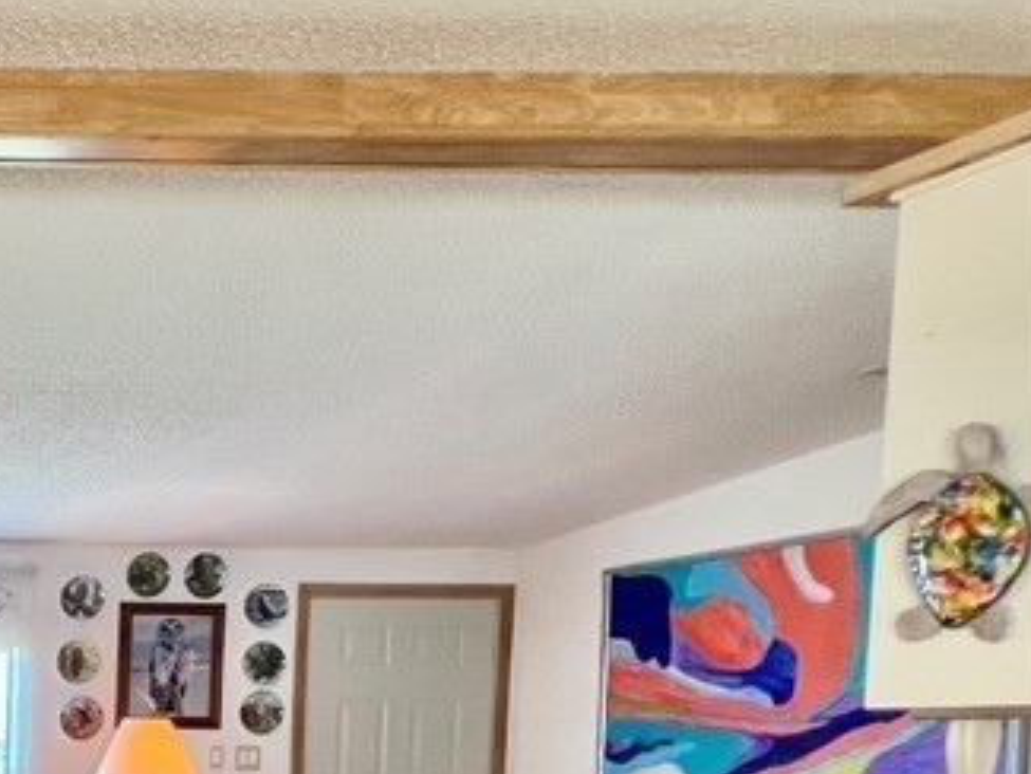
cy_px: 825
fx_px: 1222
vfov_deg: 31.6
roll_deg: -1.1
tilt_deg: -3.3
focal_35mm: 41
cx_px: -577
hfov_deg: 27.5
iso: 160
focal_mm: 1.57
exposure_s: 1/120
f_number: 1.8
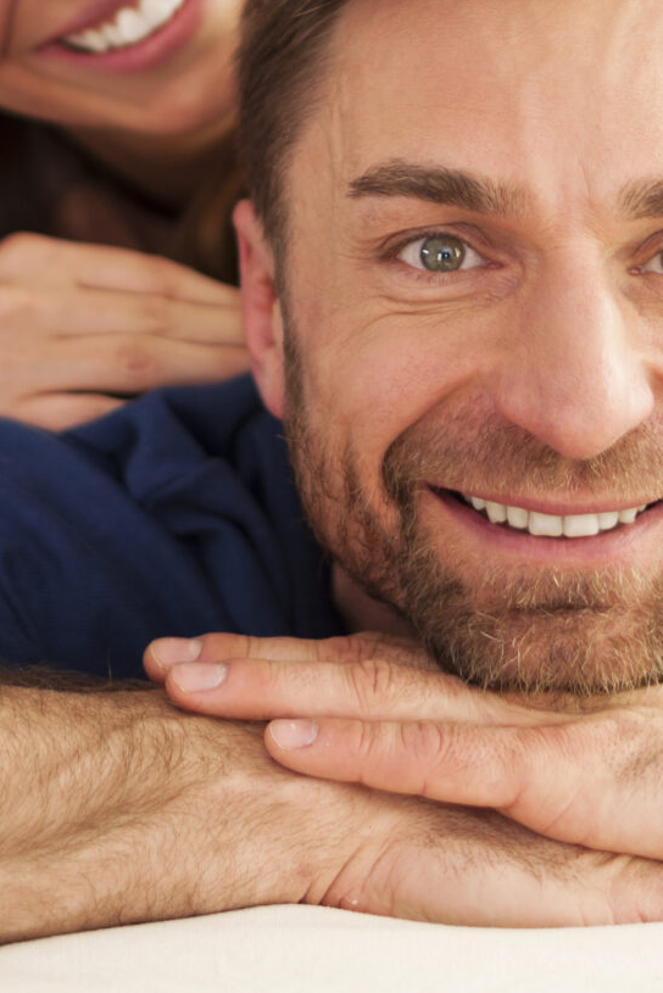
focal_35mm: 157
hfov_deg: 8.7
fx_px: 4333
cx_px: 386
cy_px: -83
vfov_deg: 12.9
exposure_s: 1/160
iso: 100
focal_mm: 50
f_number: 2
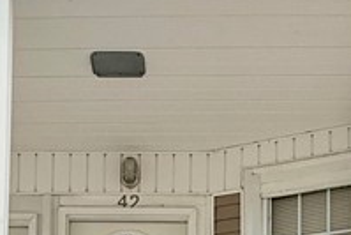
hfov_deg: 27.0
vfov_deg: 14.0
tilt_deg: +1.5
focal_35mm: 75
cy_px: 525
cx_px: 178
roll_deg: -1.3
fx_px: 732
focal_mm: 2.22
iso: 50
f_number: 2.2
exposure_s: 1/427
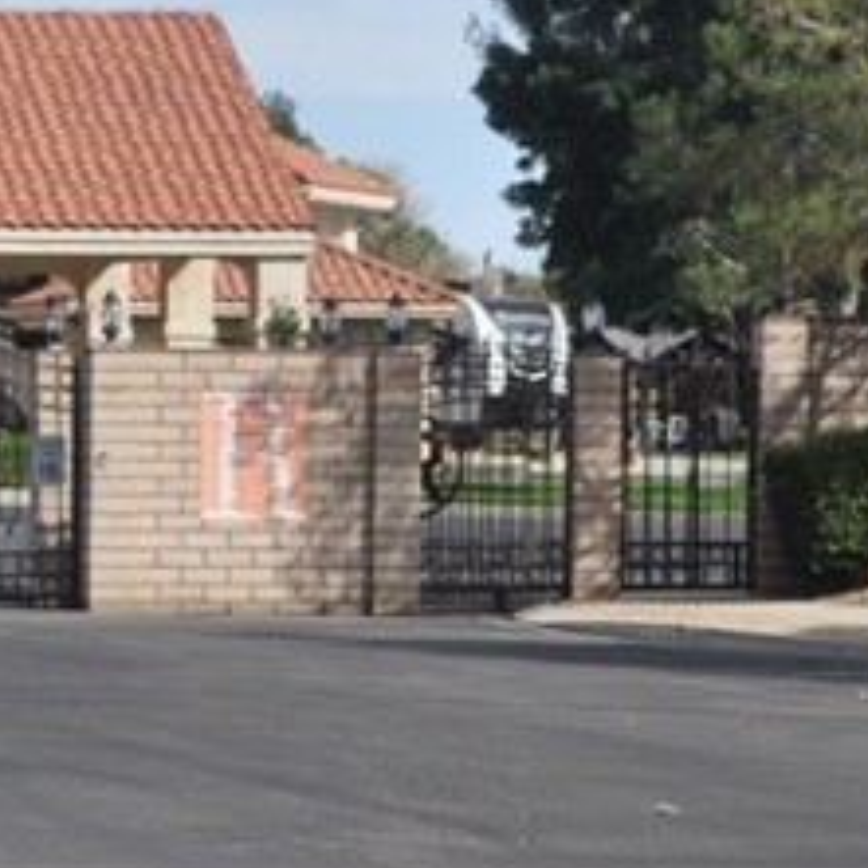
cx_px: -460
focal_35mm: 259
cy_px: 687
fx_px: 7348
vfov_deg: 6.8
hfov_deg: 6.7
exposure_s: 1/400
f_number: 10
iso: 200
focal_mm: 44
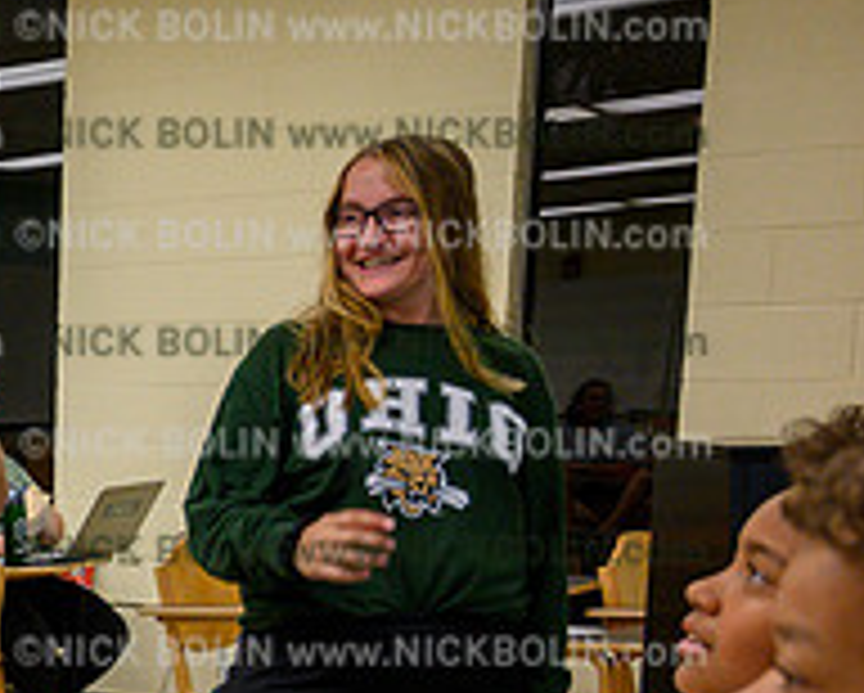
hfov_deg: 23.6
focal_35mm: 68
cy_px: 652
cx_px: -346
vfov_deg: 21.9
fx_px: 1741
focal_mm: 24
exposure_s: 1/250
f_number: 4.5
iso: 1600
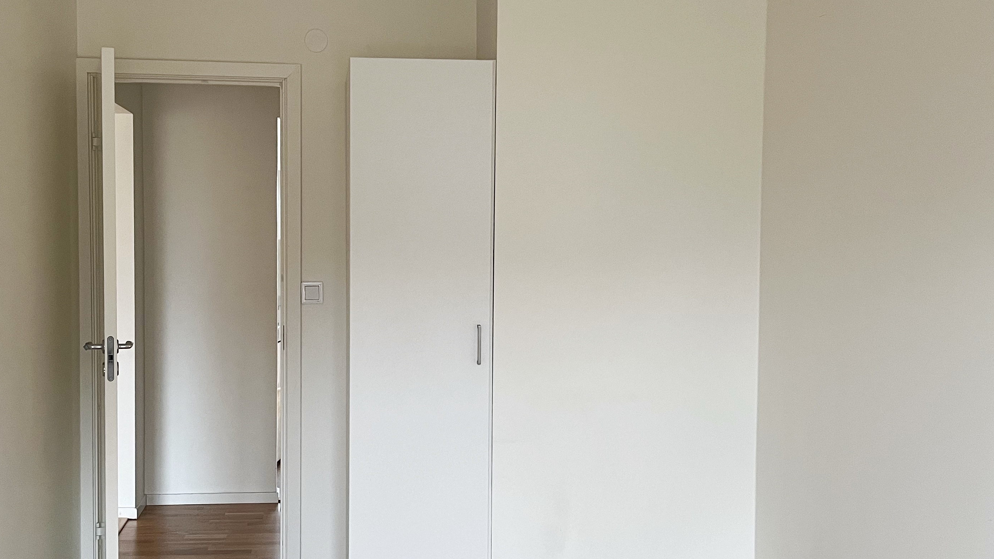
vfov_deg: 29.0
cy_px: 305
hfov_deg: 49.2
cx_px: 426
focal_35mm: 41
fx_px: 1081
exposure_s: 1/60
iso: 200
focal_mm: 5.1
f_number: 1.6
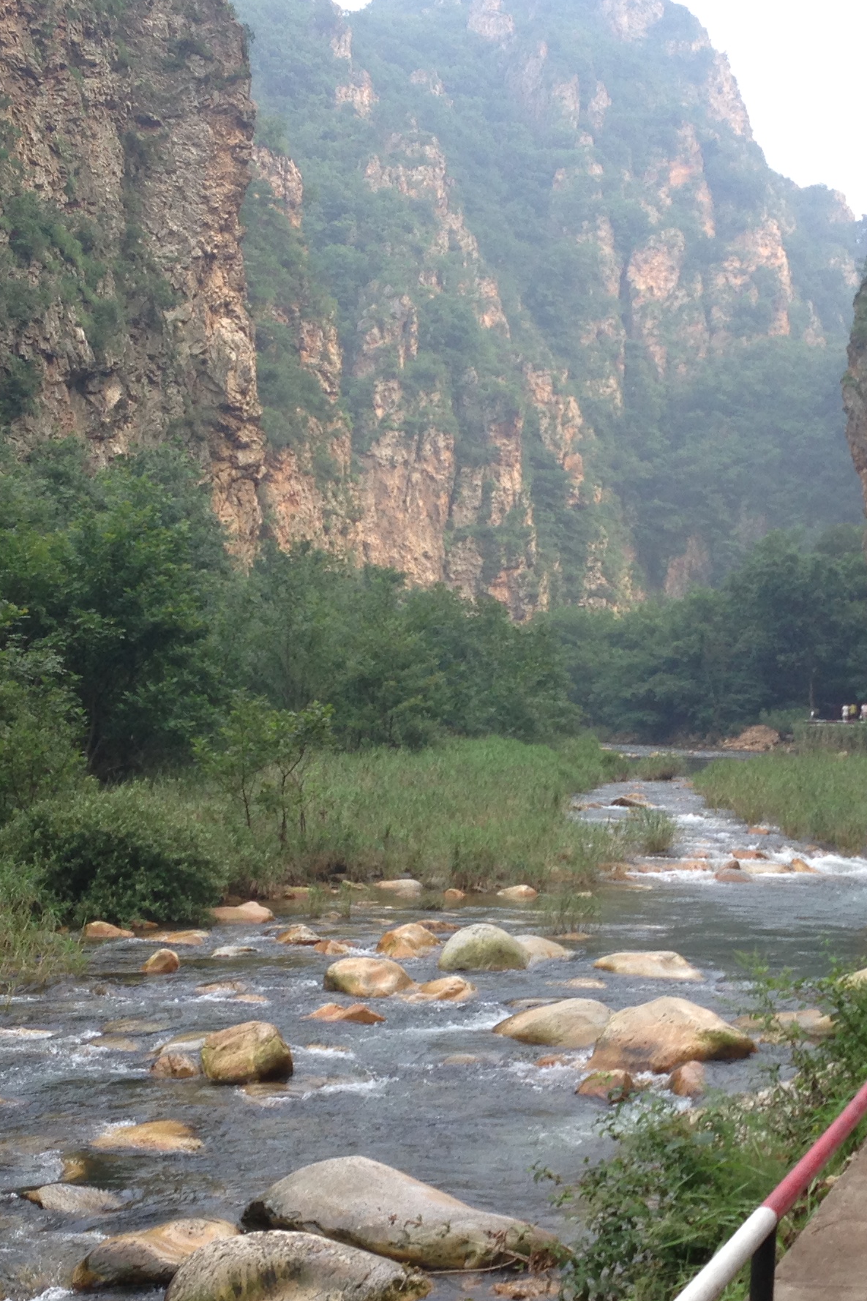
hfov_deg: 21.5
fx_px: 2276
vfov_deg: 31.8
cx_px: 556
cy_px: 806
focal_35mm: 63
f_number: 2.4
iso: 50
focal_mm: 4.13
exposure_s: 1/171
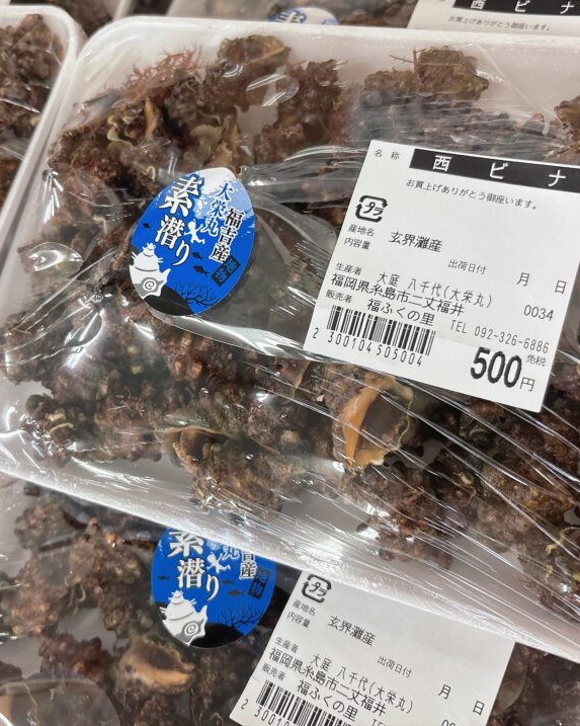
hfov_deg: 43.2
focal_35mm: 34
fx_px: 730
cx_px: 245
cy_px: 364
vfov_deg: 52.9
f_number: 1.6
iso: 125
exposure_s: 1/60
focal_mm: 5.96
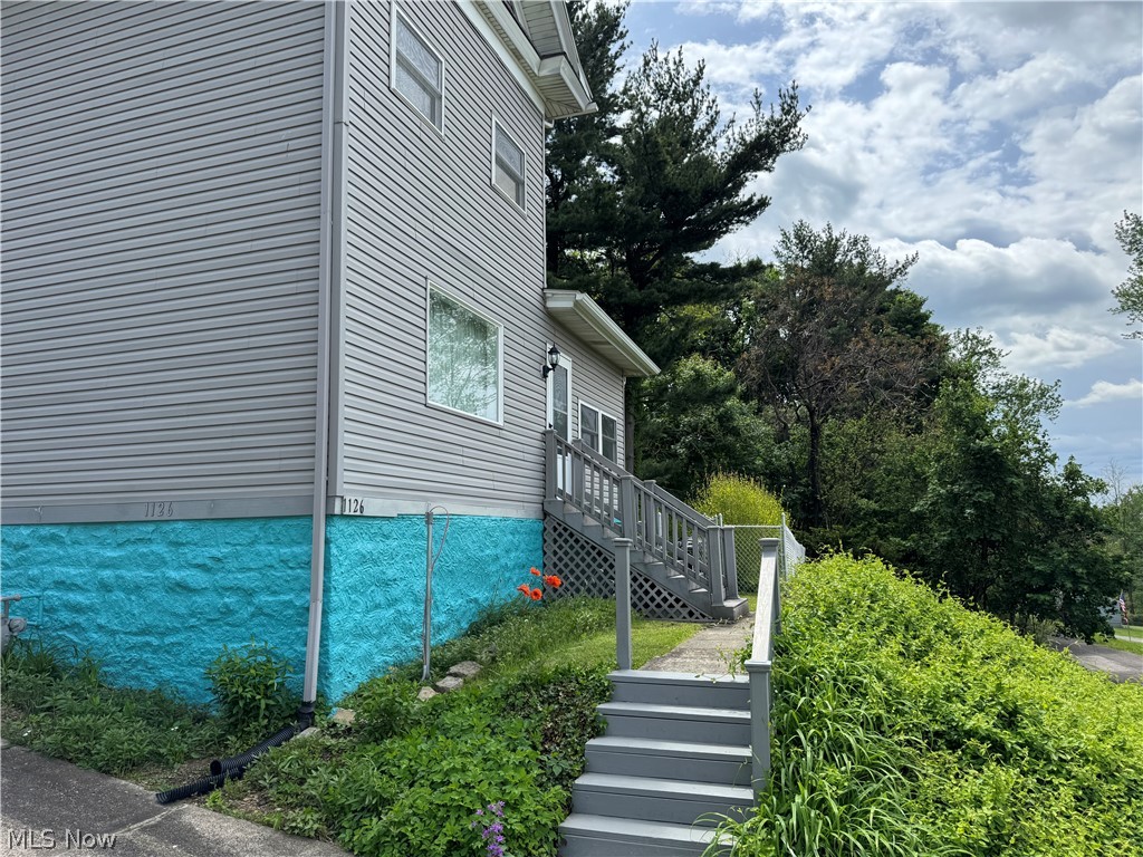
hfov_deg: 71.6
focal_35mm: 24
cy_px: 428
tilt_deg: +7.5
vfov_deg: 56.8
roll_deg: +0.9
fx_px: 792
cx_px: 572
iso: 80
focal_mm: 6.76
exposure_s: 1/2833
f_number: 1.78
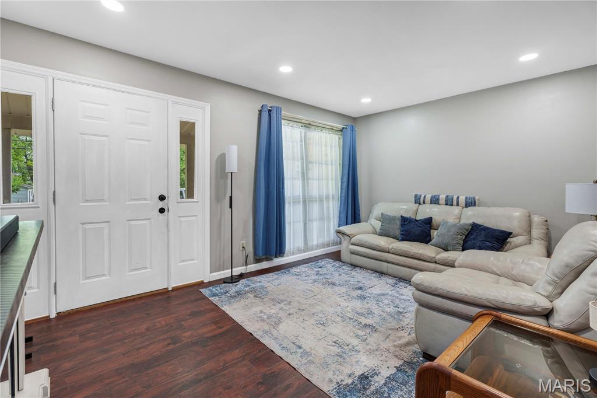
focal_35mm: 16
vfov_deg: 73.7
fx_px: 265
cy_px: 199
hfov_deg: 96.8
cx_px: 298
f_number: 6.3
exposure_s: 1/25
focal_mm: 16
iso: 400
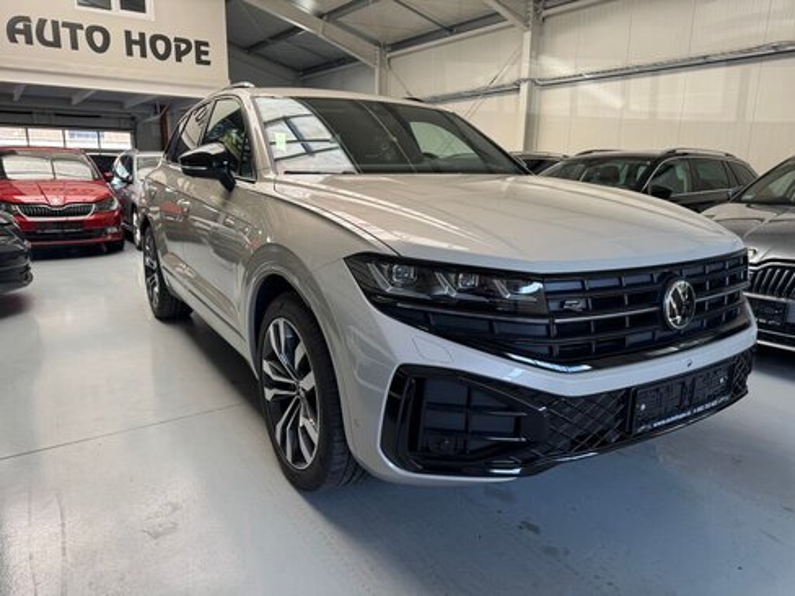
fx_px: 551
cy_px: 298
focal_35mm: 24
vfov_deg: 56.8
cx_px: 398
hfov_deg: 71.6
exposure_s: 1/121
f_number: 1.78
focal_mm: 6.76
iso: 100
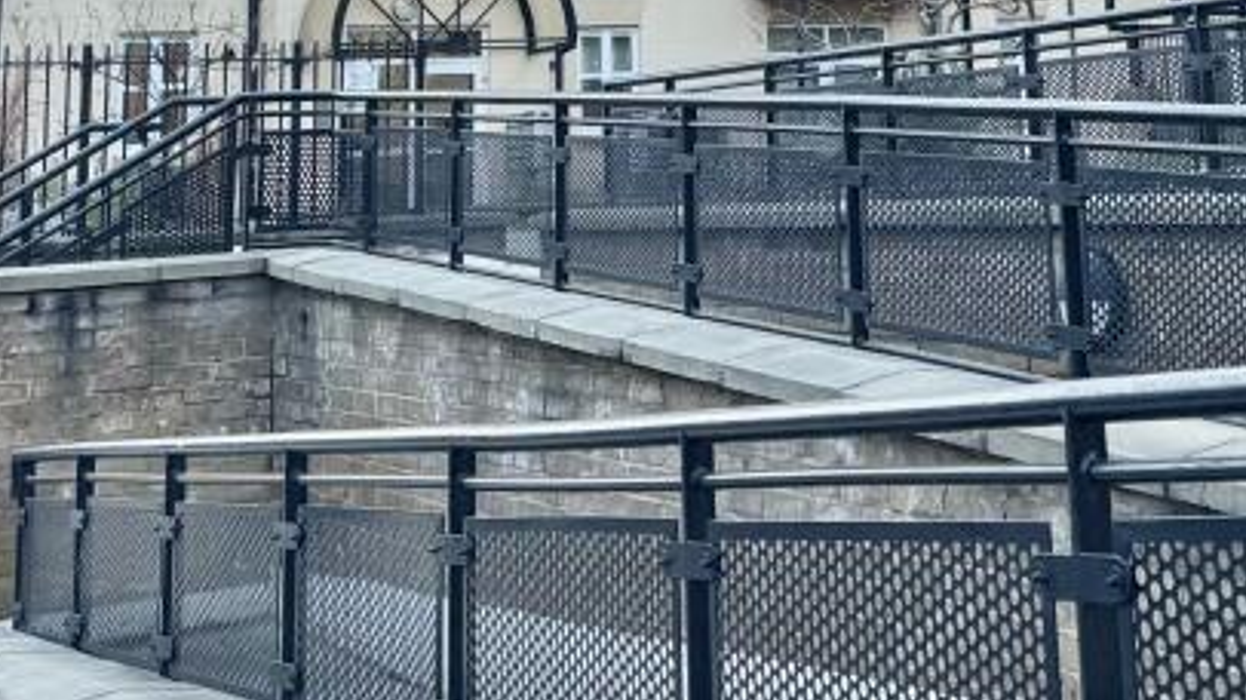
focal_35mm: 66
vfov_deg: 16.6
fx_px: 2180
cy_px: -356
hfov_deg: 31.4
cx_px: 908
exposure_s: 1/217
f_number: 1.78
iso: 64
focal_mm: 6.76
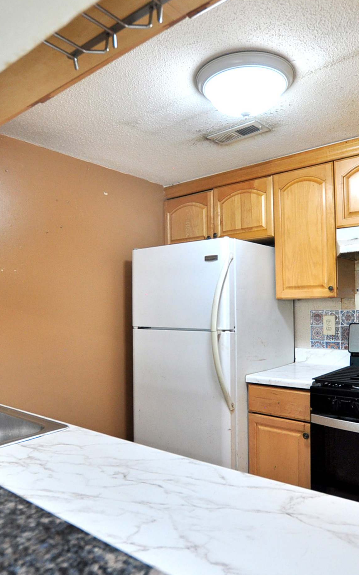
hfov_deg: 50.8
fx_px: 376
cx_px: 210
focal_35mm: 24
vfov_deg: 74.8
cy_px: 296
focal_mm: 10
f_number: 4
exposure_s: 1/30
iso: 400
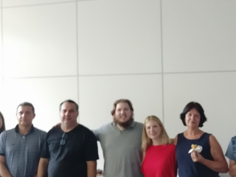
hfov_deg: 45.3
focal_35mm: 41
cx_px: 151
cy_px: 87
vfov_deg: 35.1
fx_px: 279
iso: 1364
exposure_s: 1/17
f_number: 2.2
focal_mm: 3.86
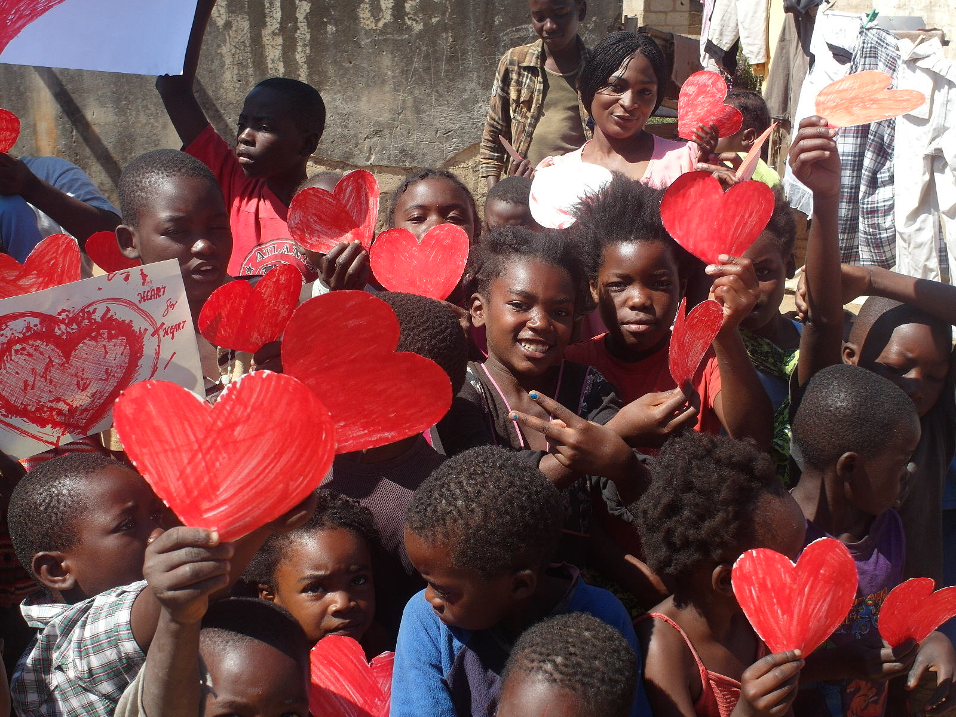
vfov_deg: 38.7
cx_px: 478
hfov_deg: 50.1
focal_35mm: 37
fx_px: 1022
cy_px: 358
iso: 80
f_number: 3.6
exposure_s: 1/750
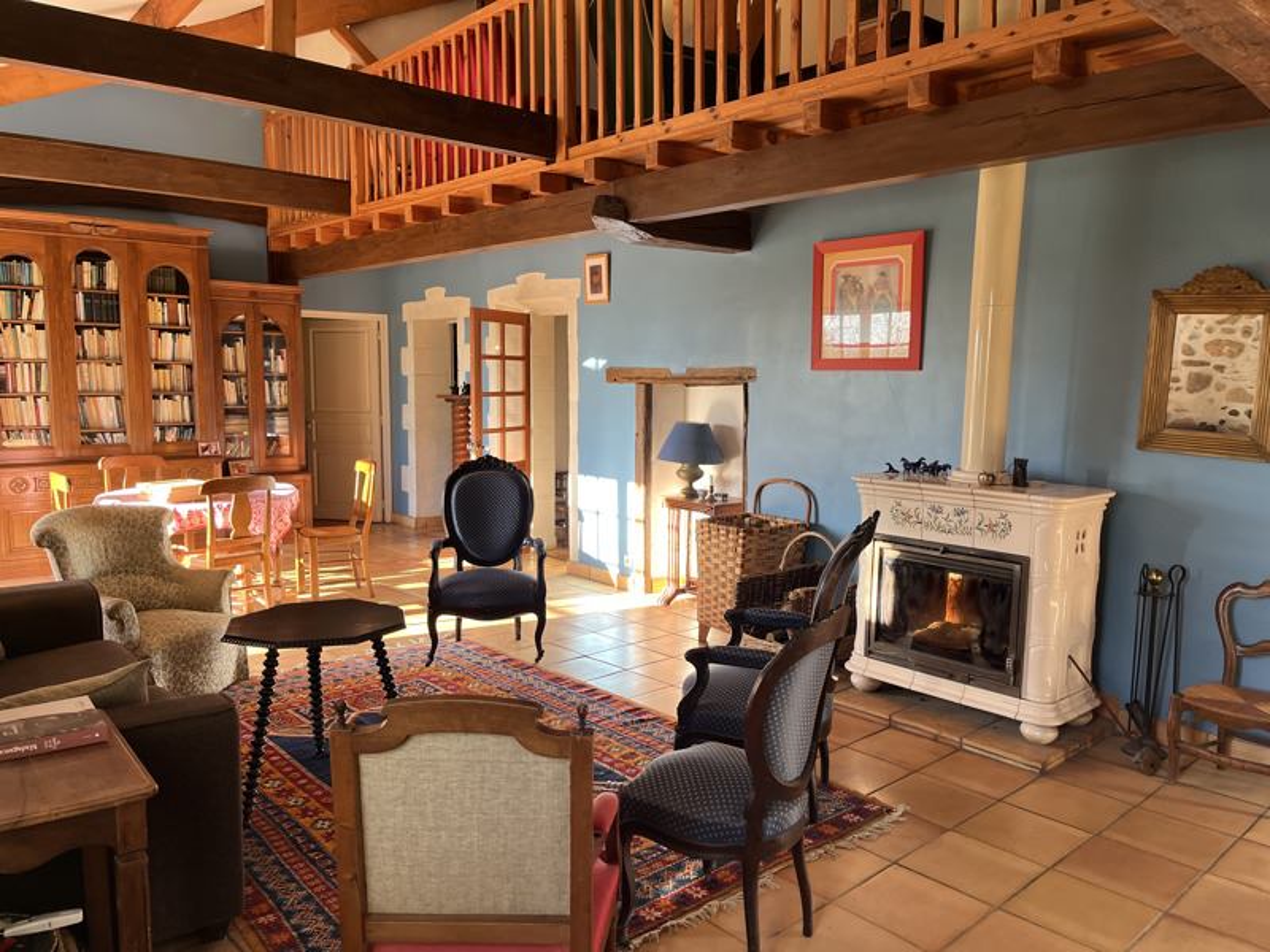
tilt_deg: -7.2
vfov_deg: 53.1
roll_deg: -0.7
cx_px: 635
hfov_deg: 67.3
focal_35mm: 26
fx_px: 954
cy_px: 476
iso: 80
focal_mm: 5.1
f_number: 1.6
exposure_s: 1/121
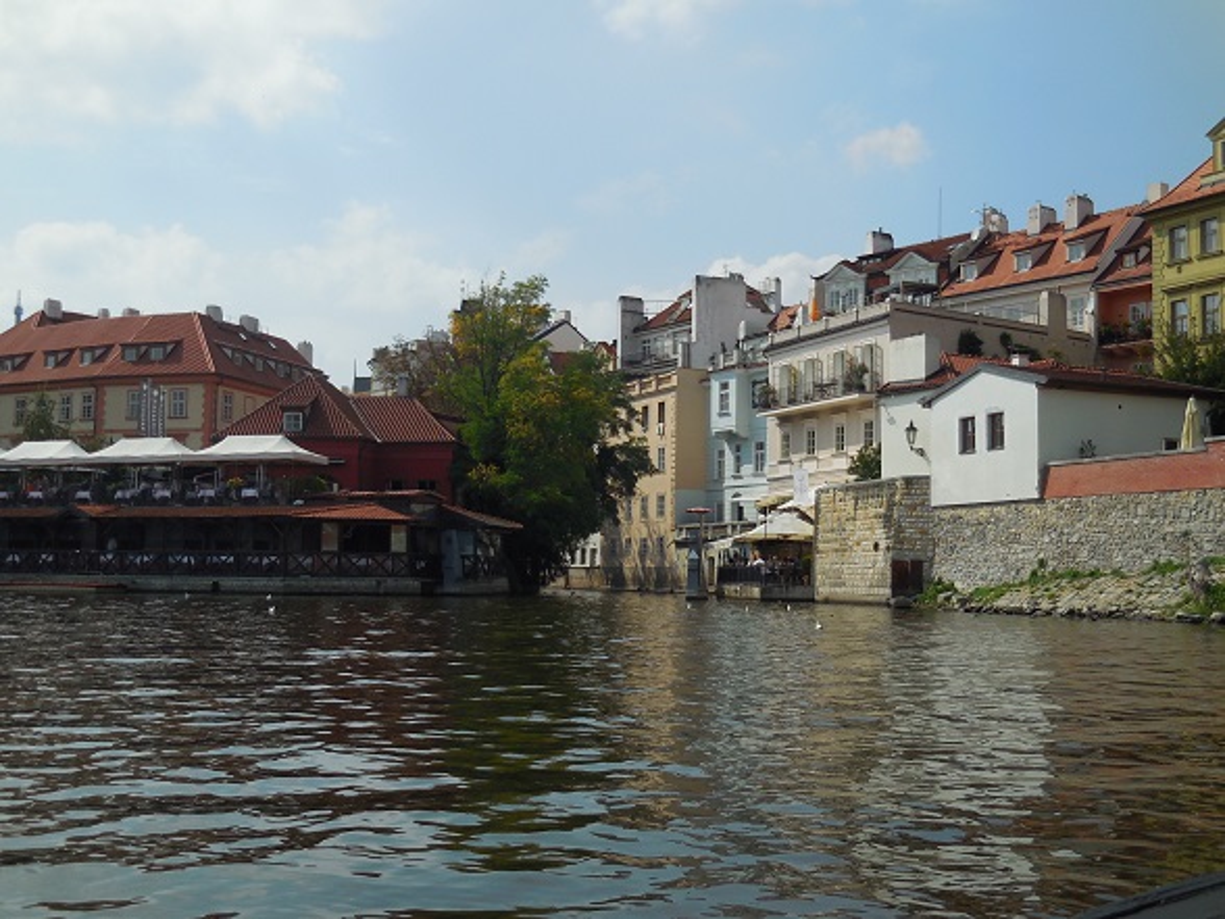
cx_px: 612
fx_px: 1592
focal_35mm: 45
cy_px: 460
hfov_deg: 42.1
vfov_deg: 32.2
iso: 125
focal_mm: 8.1
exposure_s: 1/500
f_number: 8.4
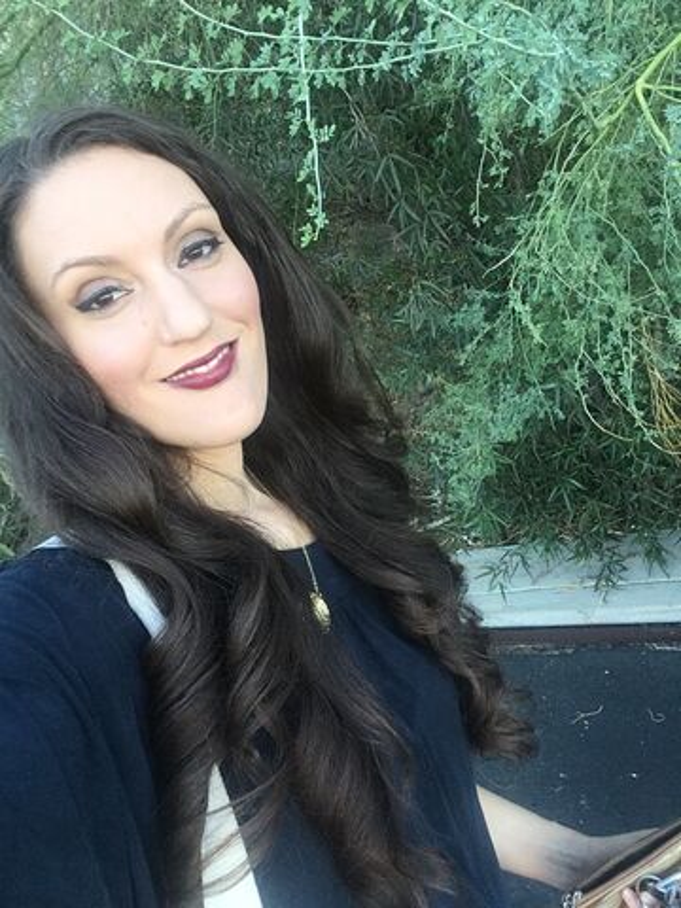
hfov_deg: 45.4
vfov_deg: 58.4
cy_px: 454
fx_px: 813
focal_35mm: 31
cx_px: 340
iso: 50
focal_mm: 2.15
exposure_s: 1/120
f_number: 2.4
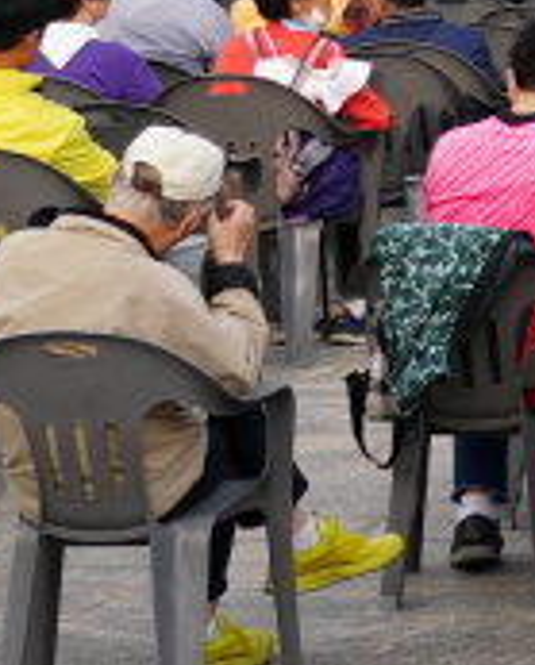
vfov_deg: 6.2
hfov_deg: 4.7
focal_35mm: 302
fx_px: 5962
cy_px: -688
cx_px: 2117
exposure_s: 1/250
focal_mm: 31
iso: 100
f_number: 4
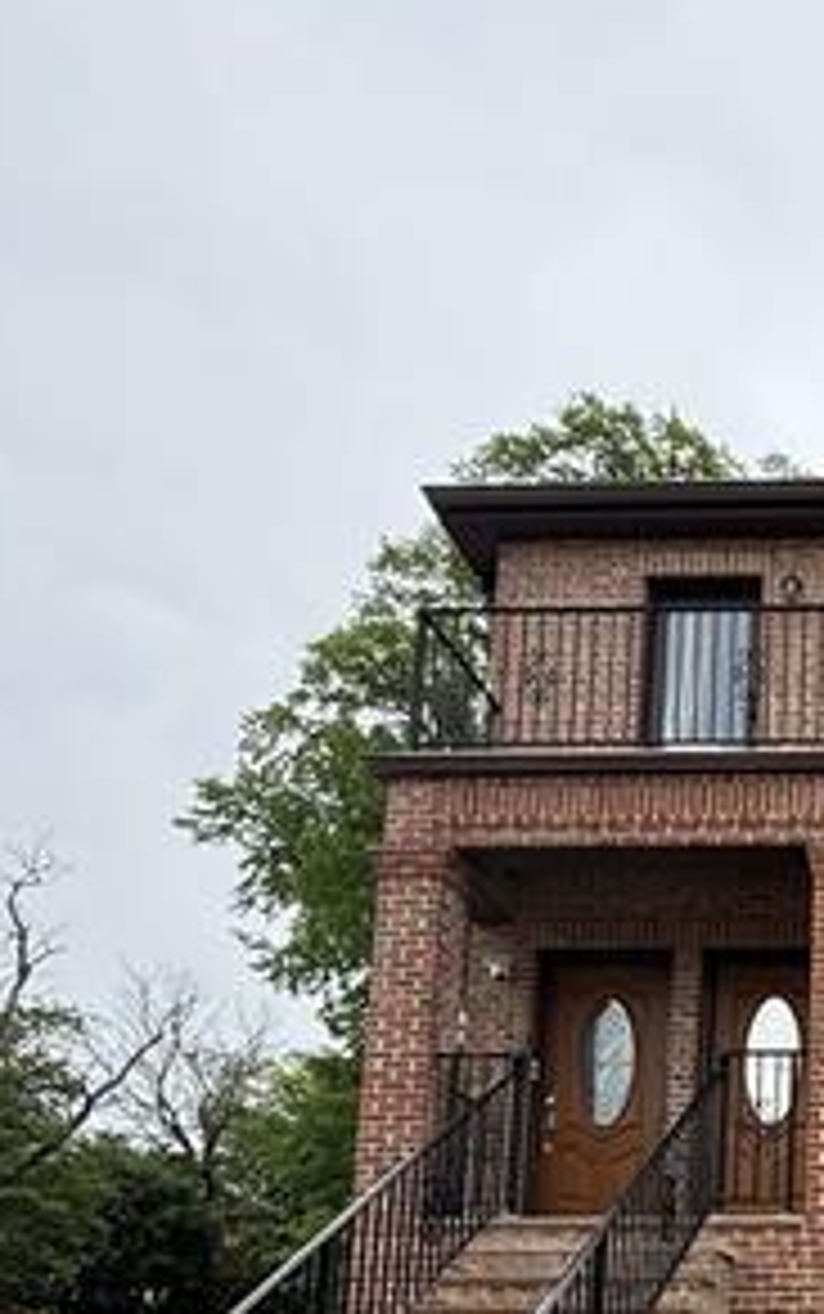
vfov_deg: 45.1
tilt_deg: +10.6
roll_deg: +0.3
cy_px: 1210
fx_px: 1399
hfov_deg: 27.5
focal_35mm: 39
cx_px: 1063
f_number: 2.2
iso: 64
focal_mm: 2.22
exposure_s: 1/841
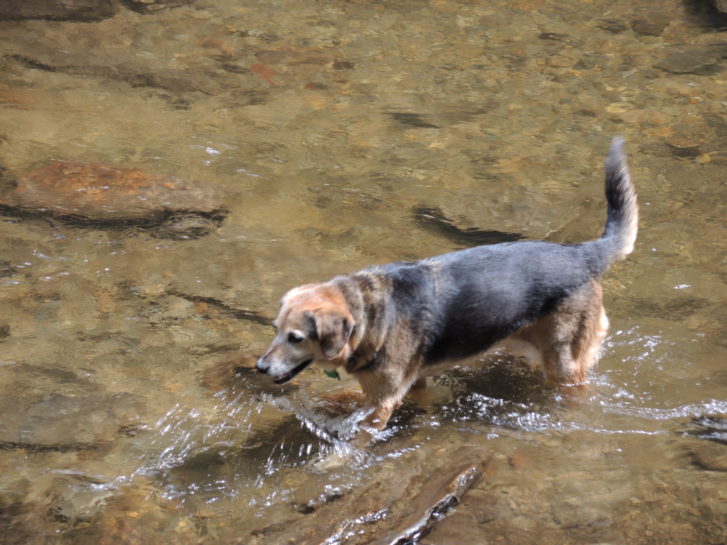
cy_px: 272
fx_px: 4200
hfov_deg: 9.9
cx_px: 364
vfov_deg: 7.4
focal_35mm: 200
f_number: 4
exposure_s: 1/60
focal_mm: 42.8
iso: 80
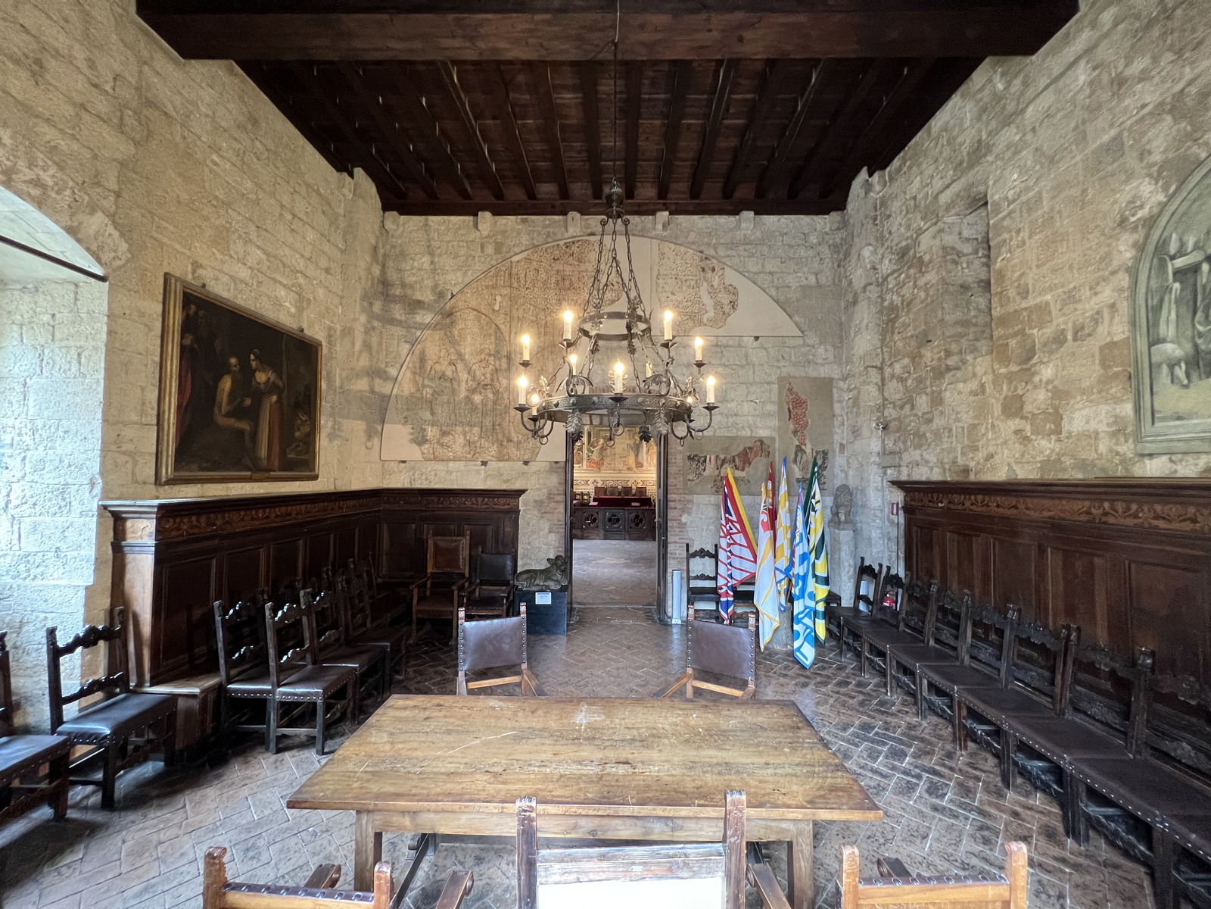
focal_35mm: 13
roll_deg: -0.3
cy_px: 454
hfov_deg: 106.2
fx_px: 455
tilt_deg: +1.9
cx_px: 606
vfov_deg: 89.9
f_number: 1.8
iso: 400
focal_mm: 1.57
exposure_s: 1/50
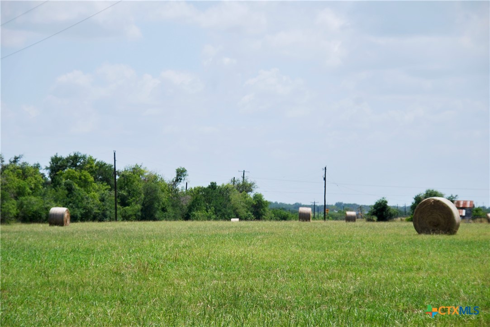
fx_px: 1635
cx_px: 245
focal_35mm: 120
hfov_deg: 17.0
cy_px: 164
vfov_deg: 11.4
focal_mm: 80
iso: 100
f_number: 5.6
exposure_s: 1/500
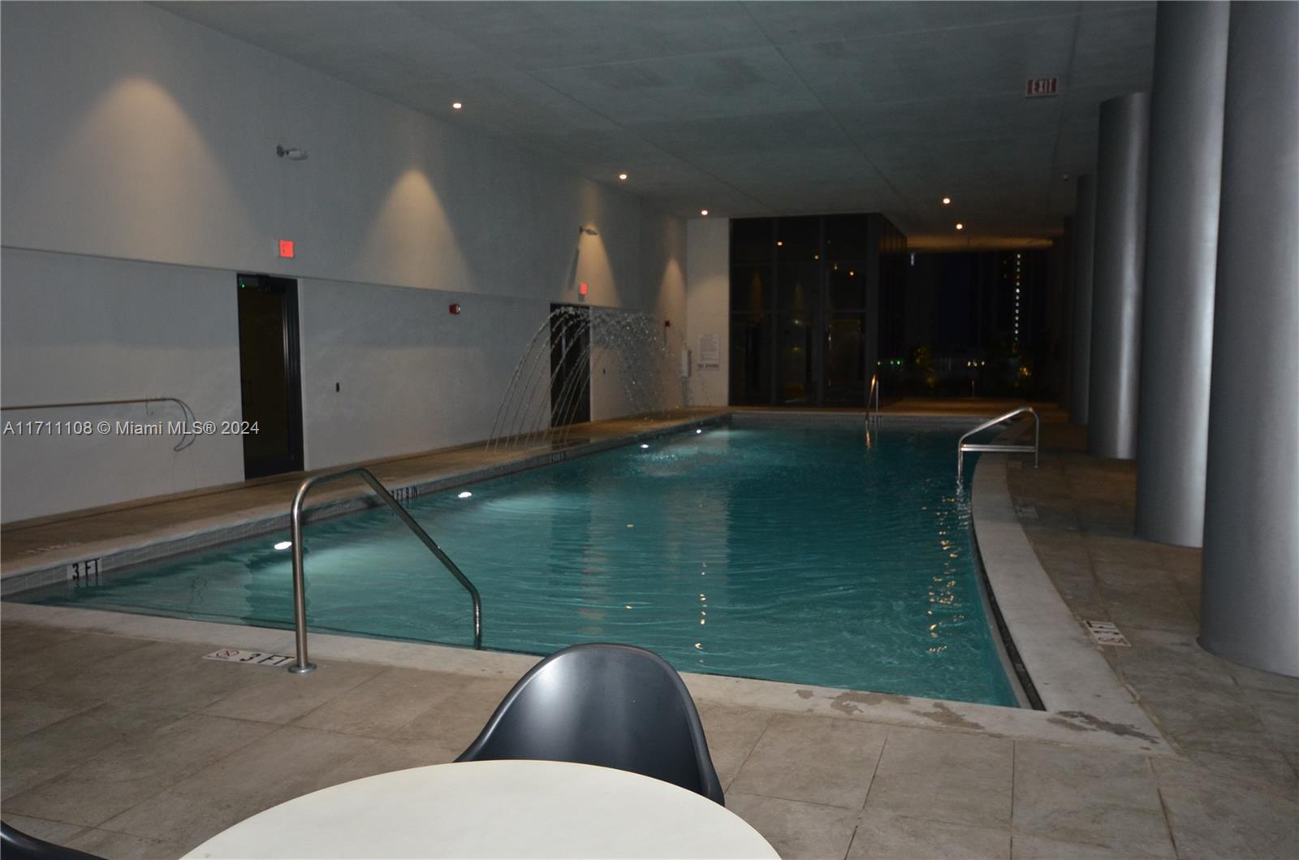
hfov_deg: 62.0
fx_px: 1080
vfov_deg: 43.4
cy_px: 430
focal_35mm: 30
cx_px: 650
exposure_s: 1/60
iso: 800
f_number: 5.6
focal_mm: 20
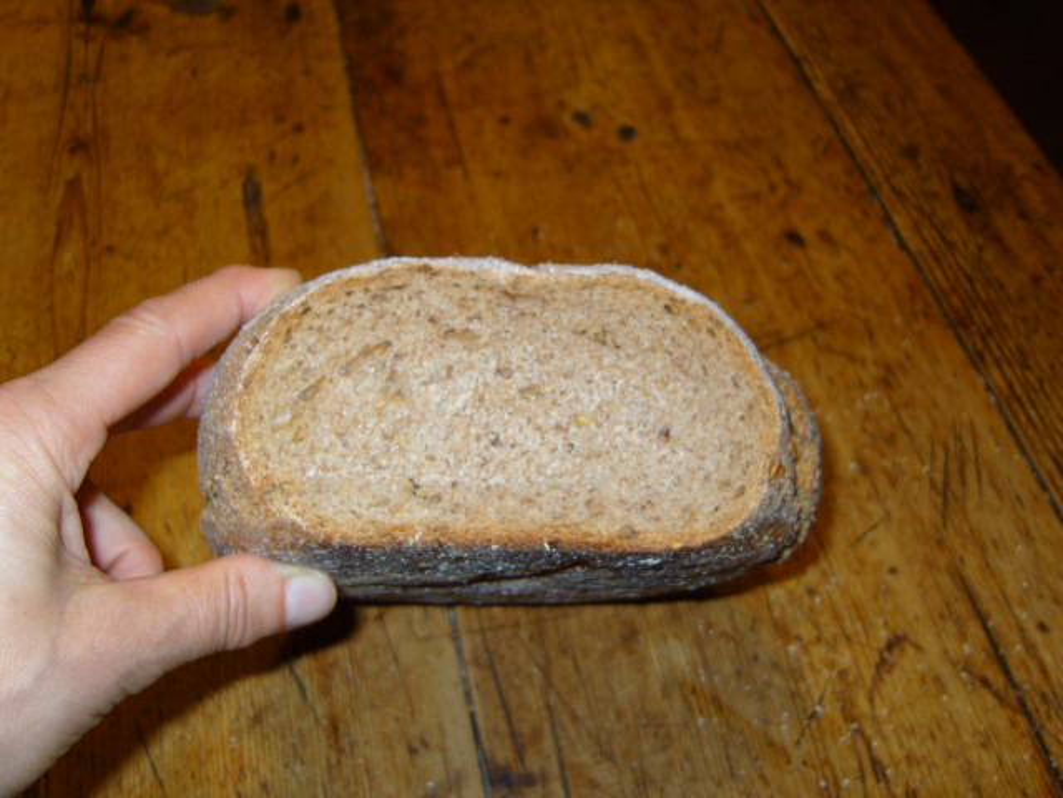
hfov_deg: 52.6
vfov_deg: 40.7
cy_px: 399
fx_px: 1075
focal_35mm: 35
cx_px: 532
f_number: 2.8
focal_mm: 7.4
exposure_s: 1/30
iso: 100
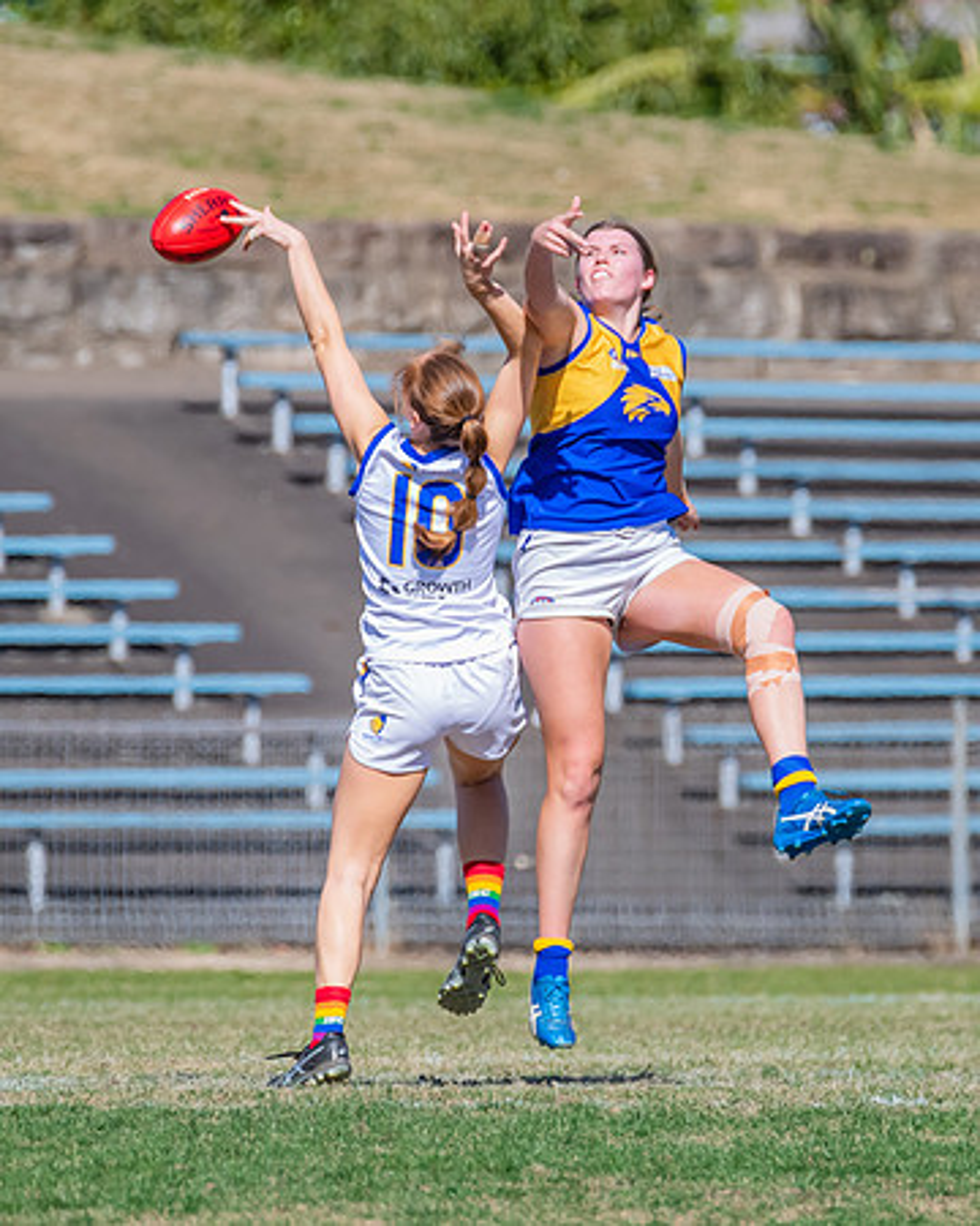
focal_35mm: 1069
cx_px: 646
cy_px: 488
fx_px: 38748
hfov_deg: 1.4
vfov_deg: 1.8
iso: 800
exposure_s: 1/1600
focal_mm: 600
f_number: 10
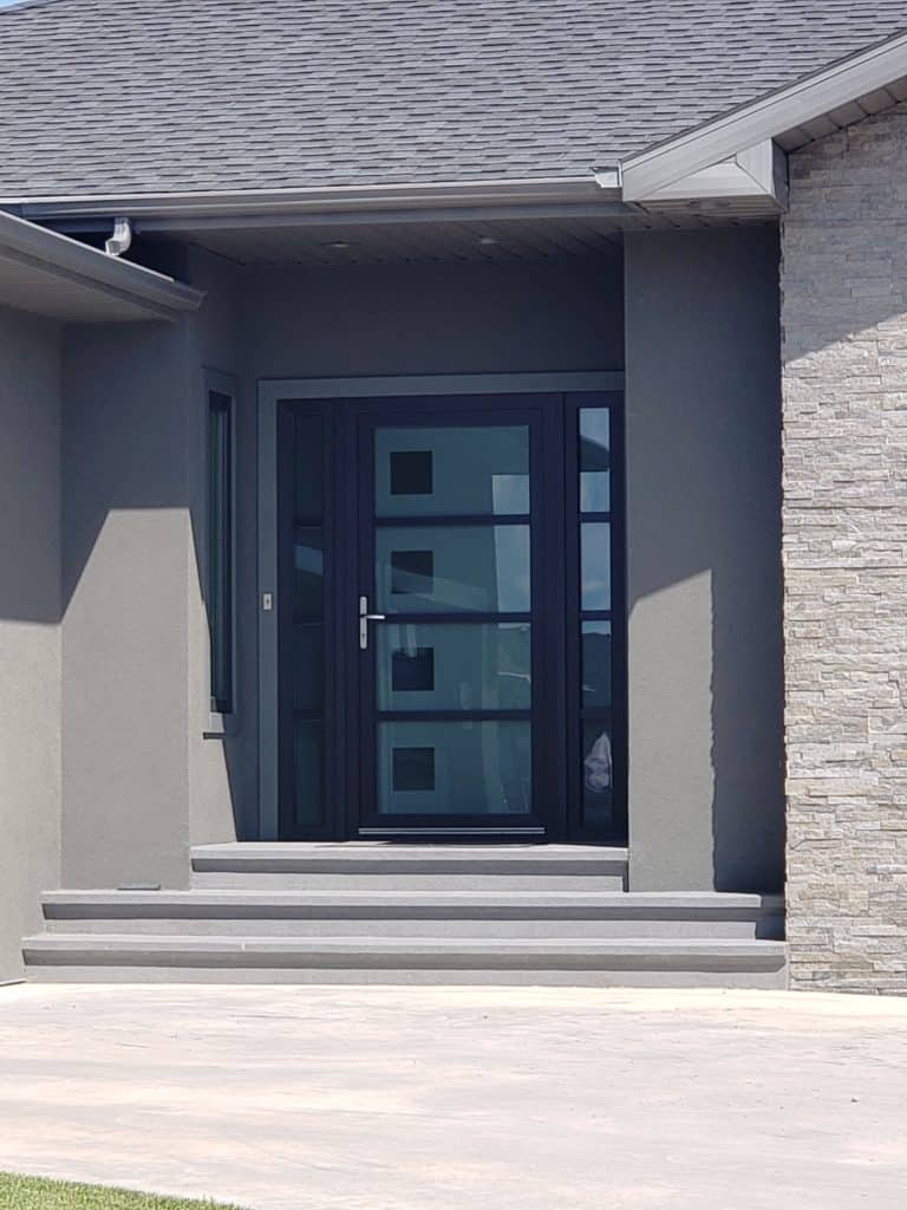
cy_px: 605
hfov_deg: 28.0
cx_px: 454
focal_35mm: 52
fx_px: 1817
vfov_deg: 36.8
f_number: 2.4
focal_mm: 6
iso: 32
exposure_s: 1/566
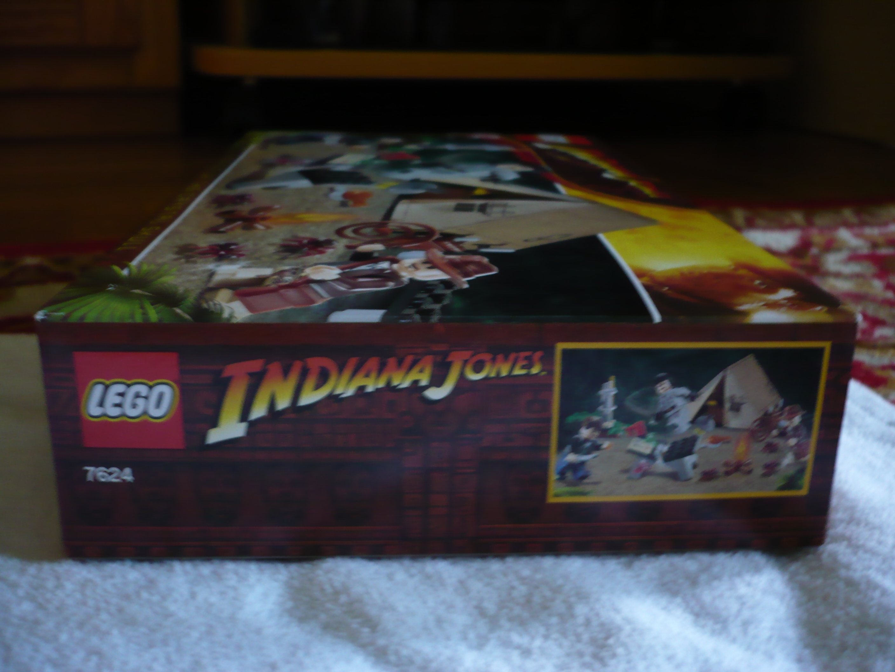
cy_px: 336
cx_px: 448
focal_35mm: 35
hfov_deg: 52.6
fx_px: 905
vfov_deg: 40.7
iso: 200
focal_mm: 5.8
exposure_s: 1/15
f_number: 2.8
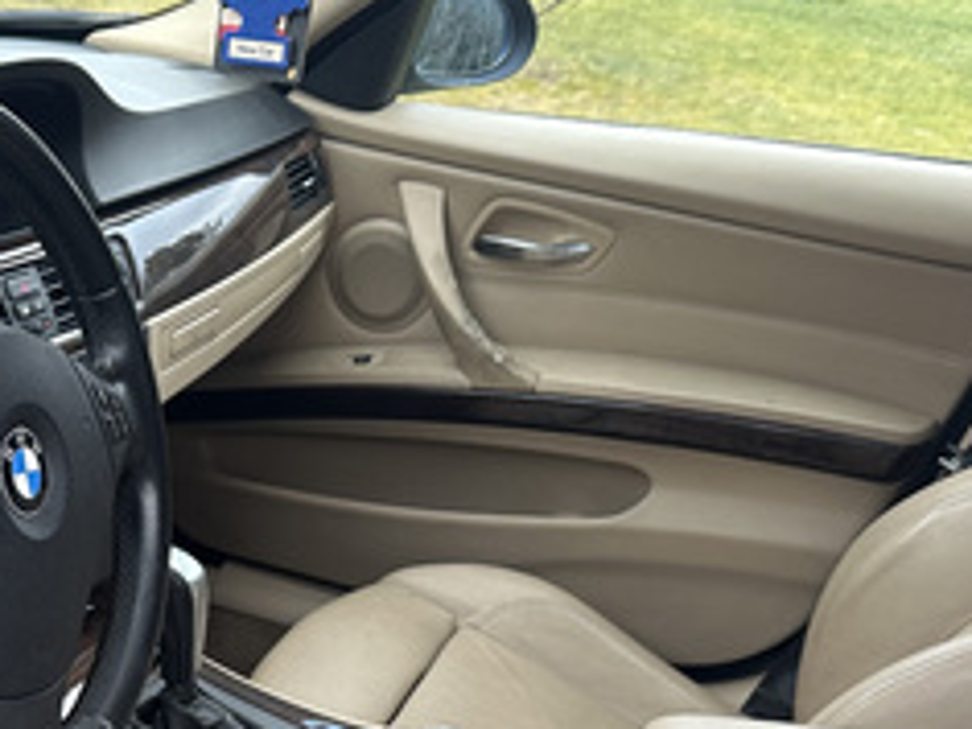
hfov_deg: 30.7
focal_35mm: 61
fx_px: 1713
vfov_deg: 22.8
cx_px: 157
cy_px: 774
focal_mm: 6.86
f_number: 1.78
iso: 100
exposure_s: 1/121
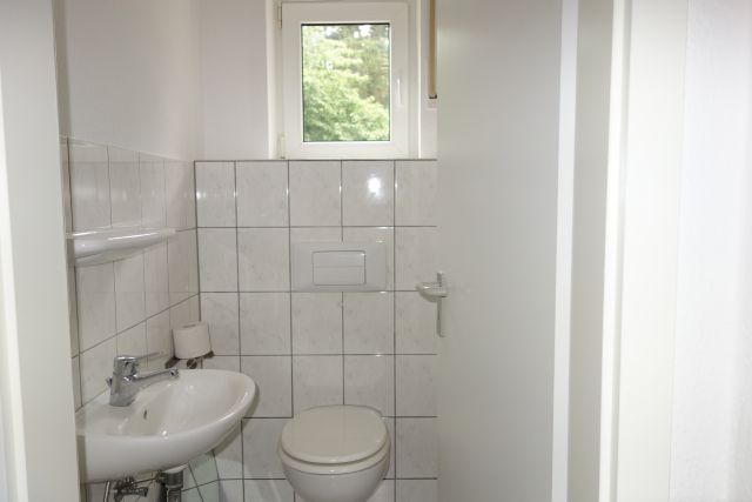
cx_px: 376
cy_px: 251
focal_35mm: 28
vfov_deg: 46.4
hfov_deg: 65.5
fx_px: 585
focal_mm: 10.4
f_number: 1.8
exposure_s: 1/30
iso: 125
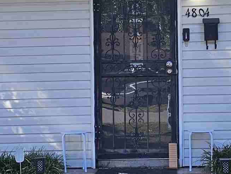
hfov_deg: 18.2
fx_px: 721
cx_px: 110
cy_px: 70
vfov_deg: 13.7
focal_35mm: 108
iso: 10
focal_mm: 6.3
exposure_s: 1/229
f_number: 1.7
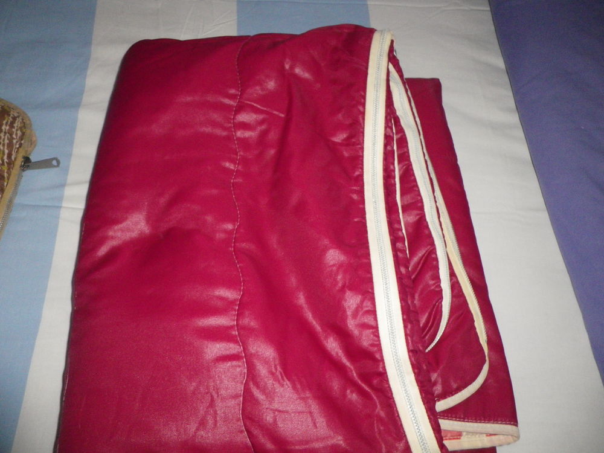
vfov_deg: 49.7
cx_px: 302
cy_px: 226
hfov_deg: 63.4
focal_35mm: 28
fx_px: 489
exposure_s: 1/60
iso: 400
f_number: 2.6
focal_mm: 4.9
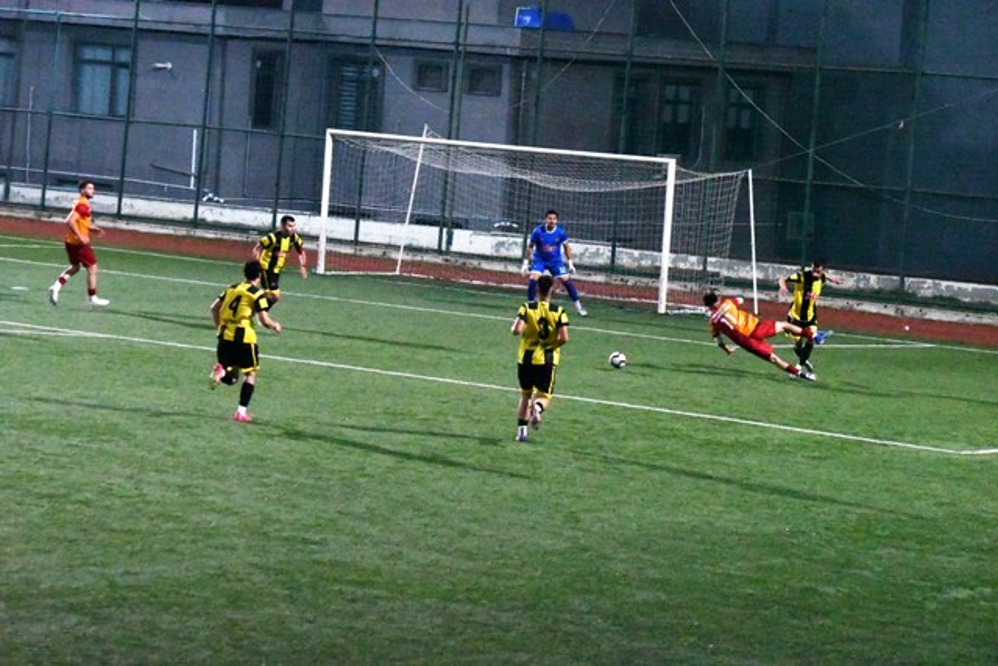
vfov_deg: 9.2
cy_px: 333
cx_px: 499
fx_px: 4159
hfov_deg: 13.7
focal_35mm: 150
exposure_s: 1/400
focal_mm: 100
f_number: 5
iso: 25600
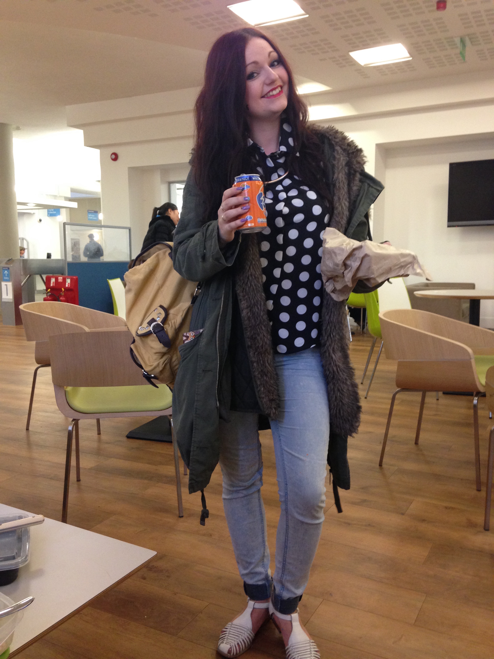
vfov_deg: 55.4
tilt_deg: -7.6
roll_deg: +0.8
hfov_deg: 42.9
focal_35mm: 33
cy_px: 330
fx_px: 628
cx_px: 247
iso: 200
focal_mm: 4.12
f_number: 2.4
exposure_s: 1/20
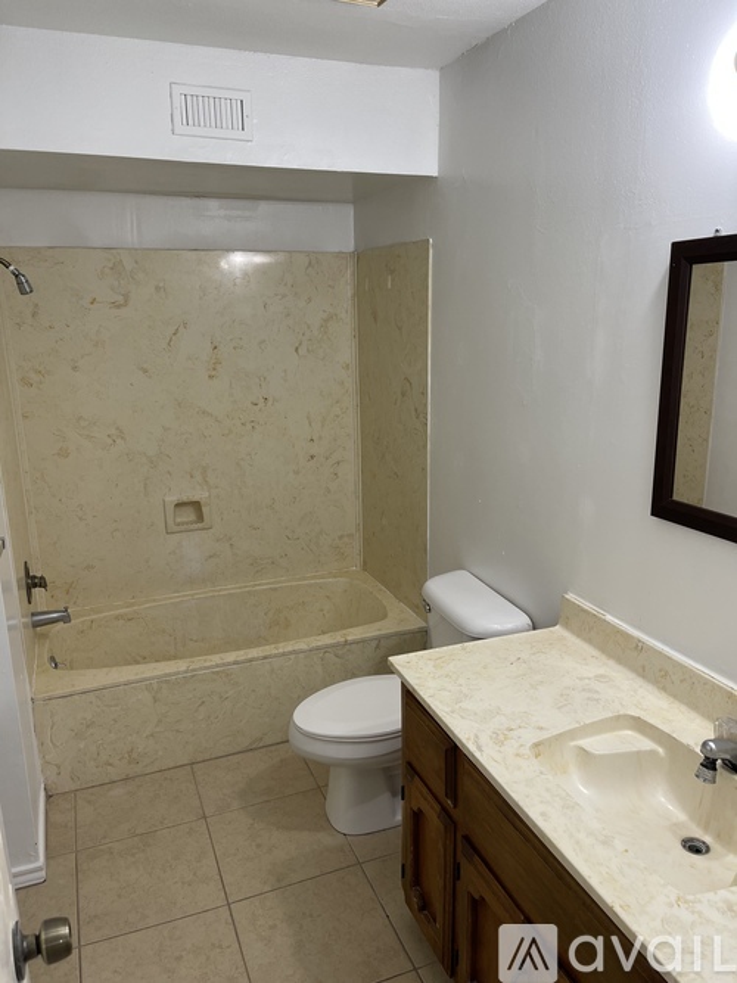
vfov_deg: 67.3
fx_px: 738
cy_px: 492
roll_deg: +0.6
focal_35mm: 26
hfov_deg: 53.0
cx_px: 368
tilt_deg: -14.4
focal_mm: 5.1
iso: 125
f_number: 1.6
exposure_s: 1/120
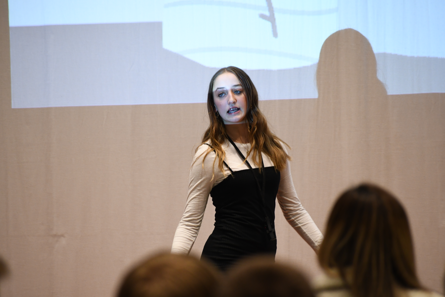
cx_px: 222
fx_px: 4079
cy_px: 148
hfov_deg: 6.2
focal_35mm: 330
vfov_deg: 4.2
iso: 1600
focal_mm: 220
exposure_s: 1/100
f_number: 5.6
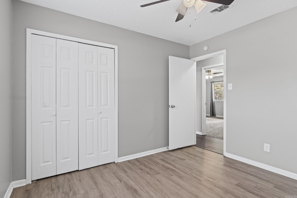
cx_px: 148
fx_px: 148
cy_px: 99
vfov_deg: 67.4
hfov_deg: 90.0
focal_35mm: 18
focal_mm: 12
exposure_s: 1/1.67
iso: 250
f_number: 9
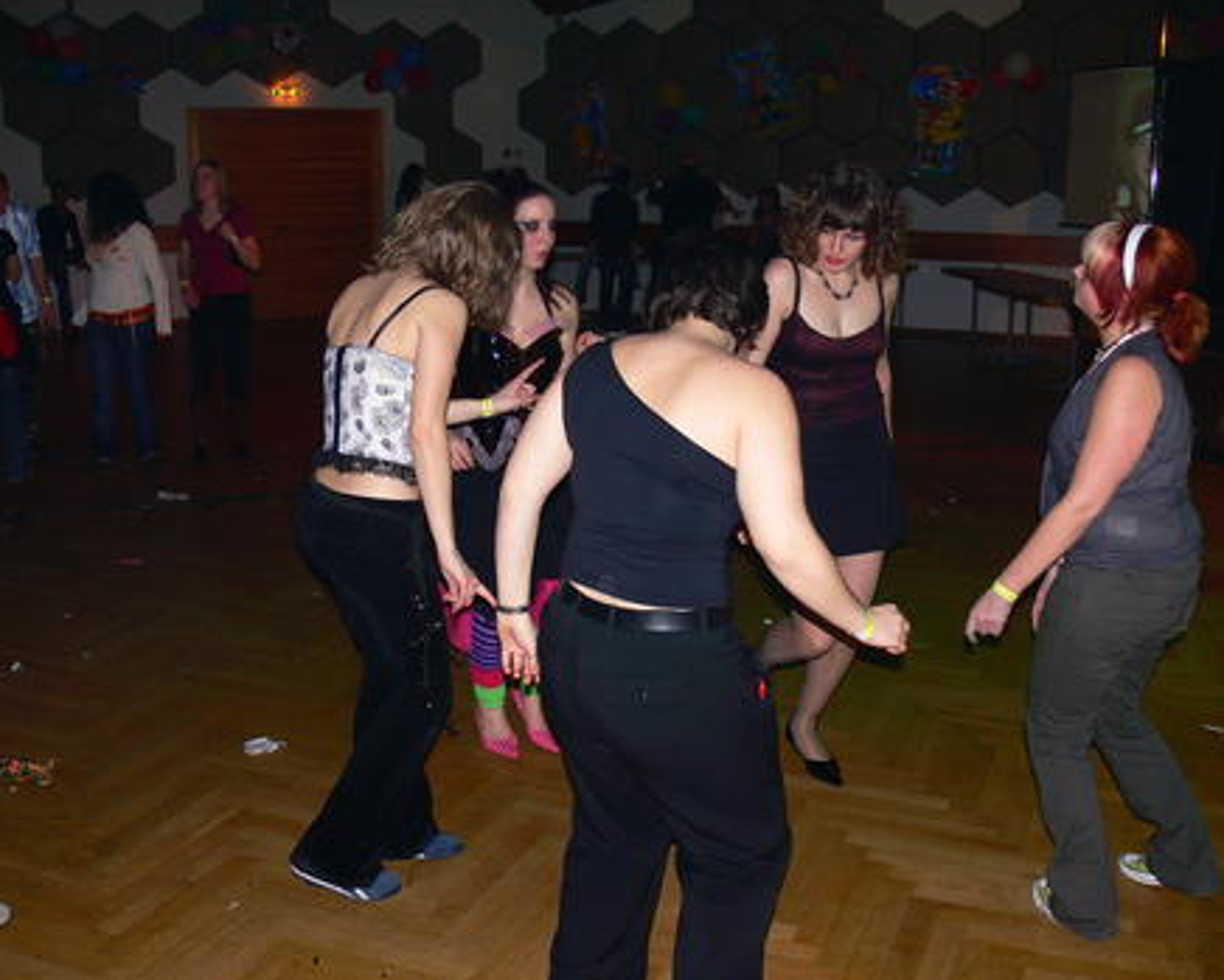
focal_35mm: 37
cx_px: 615
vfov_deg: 40.1
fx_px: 1341
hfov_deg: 49.1
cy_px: 486
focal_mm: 7.4
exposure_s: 1/30
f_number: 2.8
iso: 100
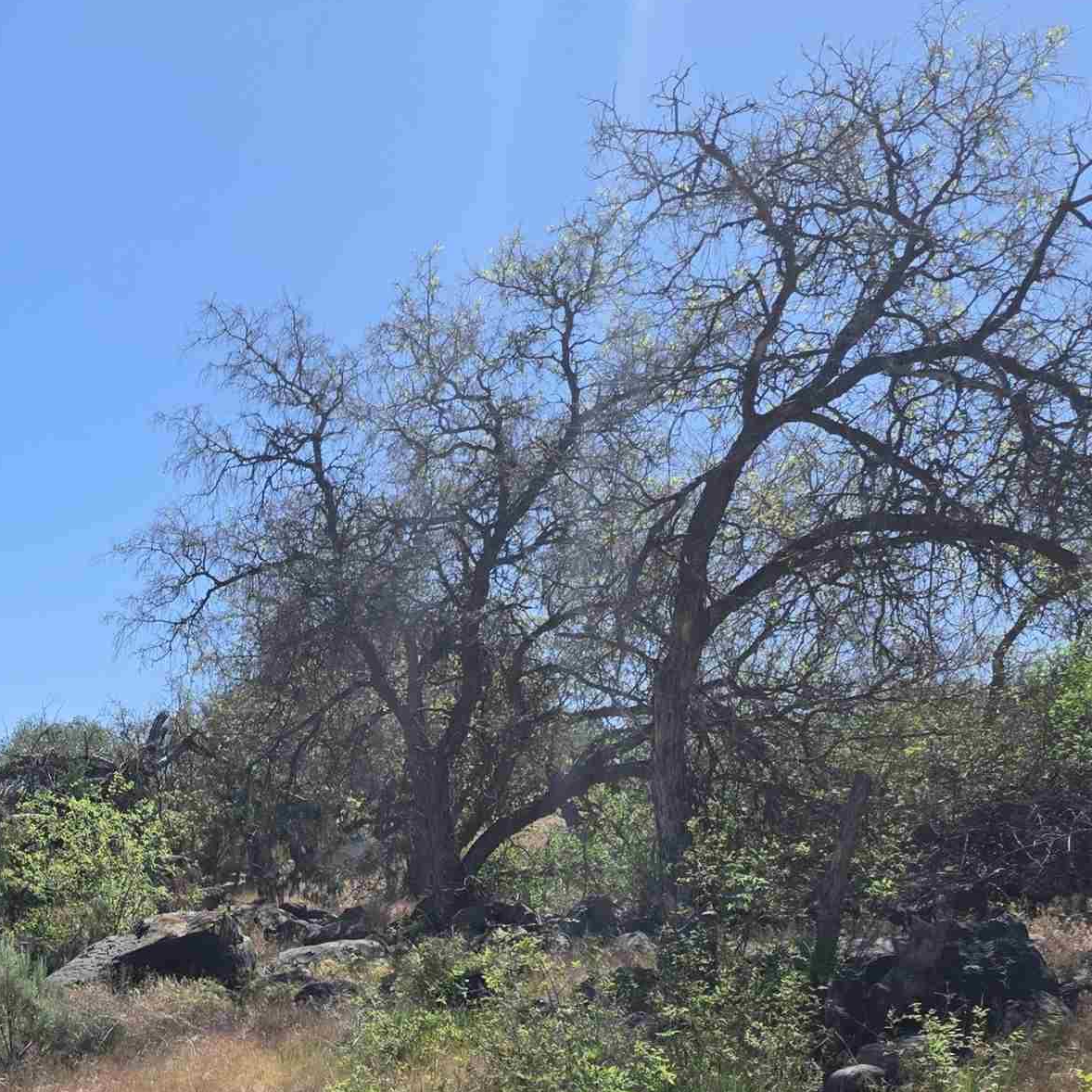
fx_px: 1892
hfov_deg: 29.5
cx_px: -65
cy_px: 1011
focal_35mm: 53
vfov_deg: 30.6
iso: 80
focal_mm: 6.25
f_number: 1.7
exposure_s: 1/5778
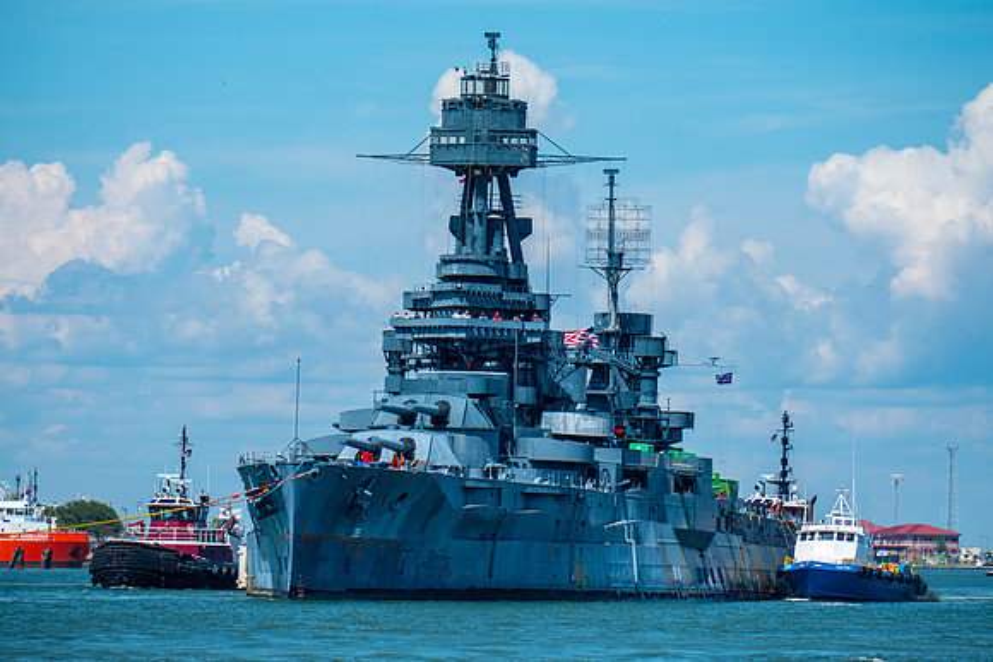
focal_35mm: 305
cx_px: 496
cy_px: 331
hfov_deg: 6.8
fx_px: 8407
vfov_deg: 4.5
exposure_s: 1/1800
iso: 200
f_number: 5.6
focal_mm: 200
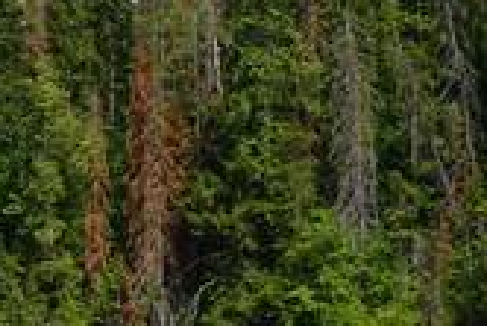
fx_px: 2816
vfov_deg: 6.6
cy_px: 256
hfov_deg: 9.7
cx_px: -135
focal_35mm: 208
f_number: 11
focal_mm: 32
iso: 100
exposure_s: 1/160
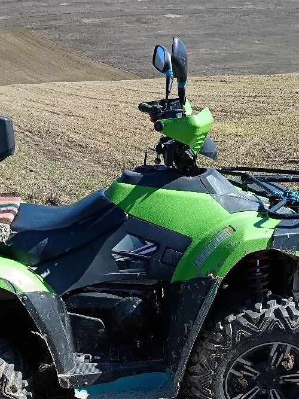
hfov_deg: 30.2
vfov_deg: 36.7
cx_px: 117
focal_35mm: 48
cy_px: 372
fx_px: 553
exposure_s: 1/250
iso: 100
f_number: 1.75
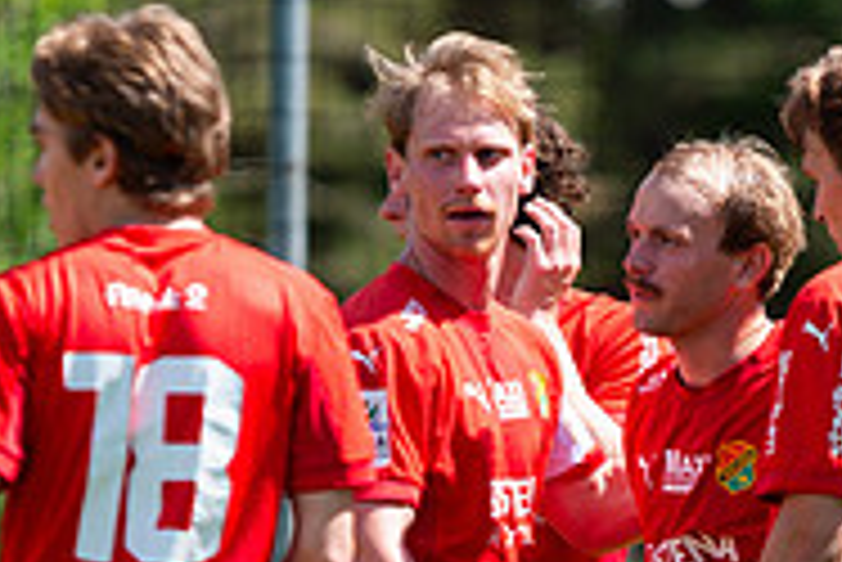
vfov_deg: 2.2
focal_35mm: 630
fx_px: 14746
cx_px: 554
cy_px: 589
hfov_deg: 3.3
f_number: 3.2
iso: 220
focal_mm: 200
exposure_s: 1/2000
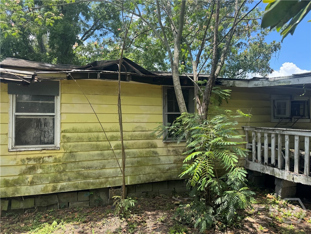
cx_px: 156
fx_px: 216
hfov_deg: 71.6
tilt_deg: +2.4
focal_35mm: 24
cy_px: 117
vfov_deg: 56.8
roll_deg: +0.3
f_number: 1.78
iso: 80
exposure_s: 1/966
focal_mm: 6.76
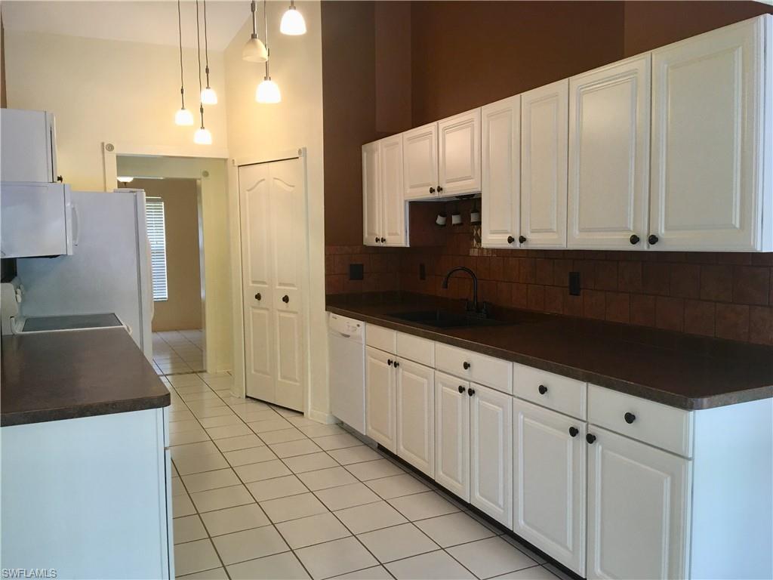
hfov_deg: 61.7
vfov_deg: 48.2
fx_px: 648
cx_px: 386
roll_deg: -0.4
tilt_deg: -3.5
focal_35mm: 29
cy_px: 290
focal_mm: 4.15
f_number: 2.2
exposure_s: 1/30
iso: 40
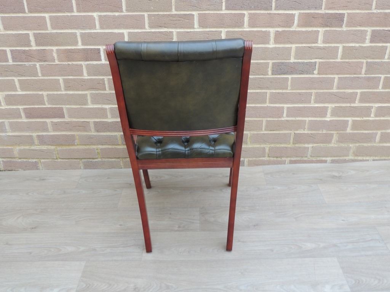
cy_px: 146
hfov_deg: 55.4
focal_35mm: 33
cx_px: 195
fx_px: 372
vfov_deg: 42.9
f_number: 3.2
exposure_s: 1/50
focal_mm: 5.8
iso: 110
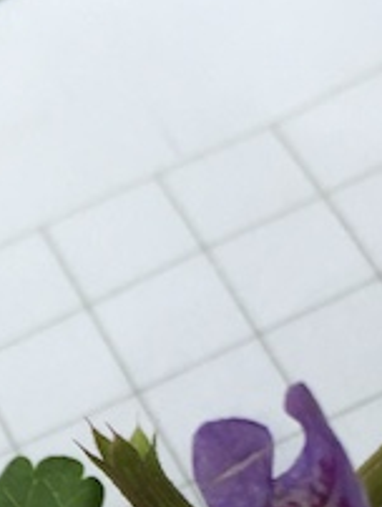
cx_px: -18
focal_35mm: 153
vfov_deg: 12.0
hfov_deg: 9.6
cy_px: 882
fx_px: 2246
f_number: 2.2
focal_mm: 4.15
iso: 32
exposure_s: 1/169
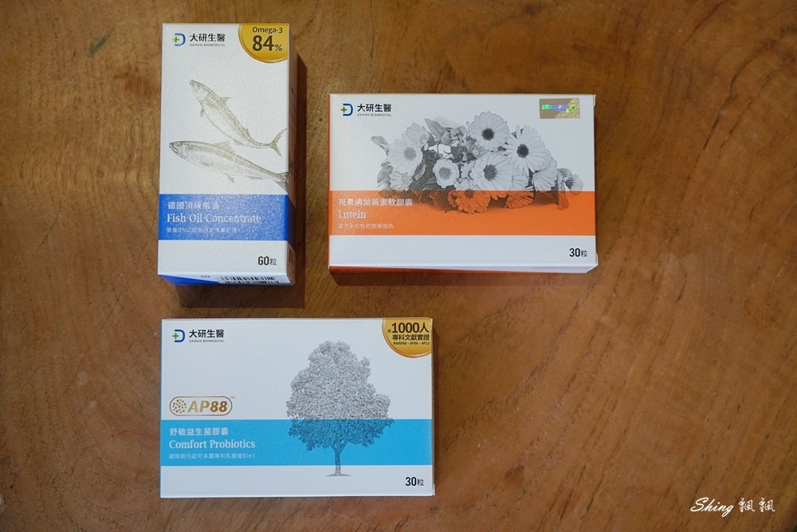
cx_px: 398
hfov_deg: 30.5
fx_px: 1461
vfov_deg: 20.6
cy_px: 266
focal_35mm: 66
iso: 2000
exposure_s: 1/80
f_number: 4.5
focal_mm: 66
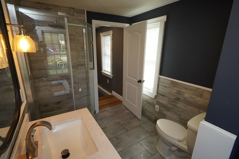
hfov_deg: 95.0
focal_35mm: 16
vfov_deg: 72.0
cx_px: 120
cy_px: 80
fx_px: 109
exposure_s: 1/160
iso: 400
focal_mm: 11
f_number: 4
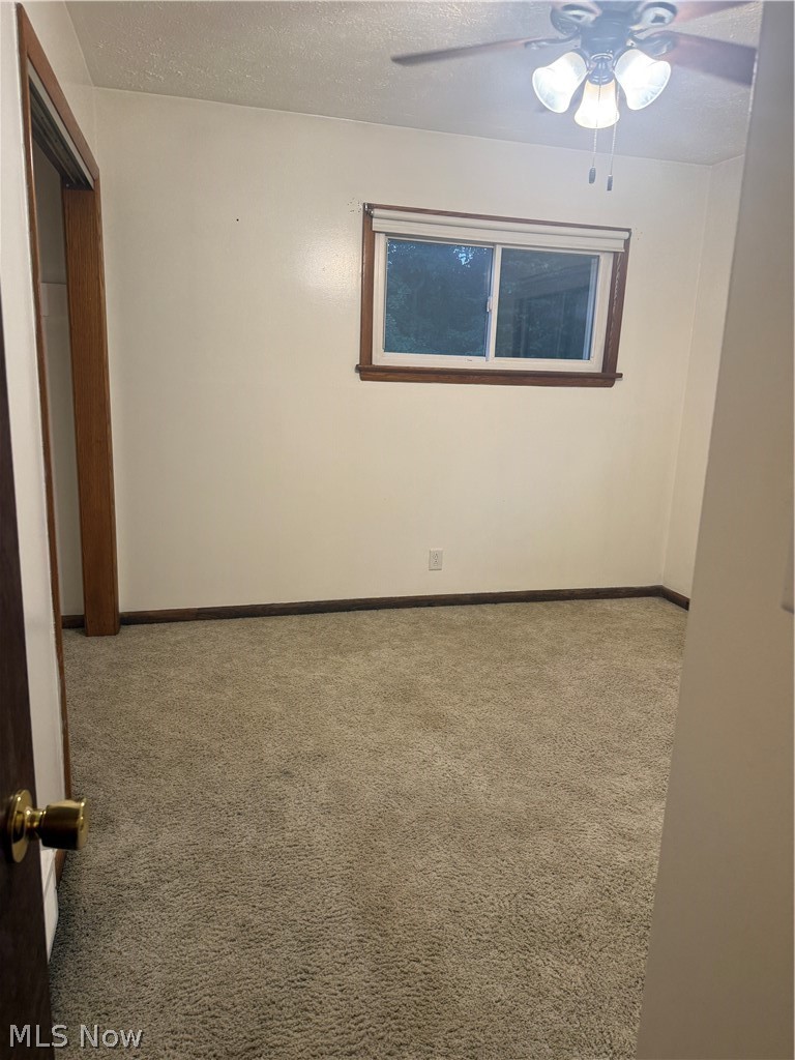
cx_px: 398
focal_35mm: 24
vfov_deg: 71.6
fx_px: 735
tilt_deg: -11.5
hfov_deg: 56.8
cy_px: 530
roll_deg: -3.2
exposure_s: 1/60
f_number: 1.78
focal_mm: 6.76
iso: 160
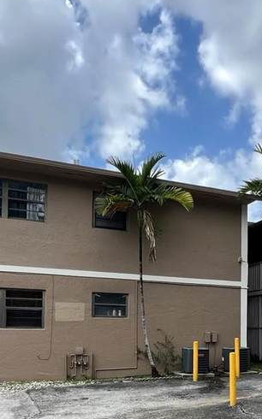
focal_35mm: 36
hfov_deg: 33.6
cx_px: 233
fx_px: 412
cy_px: 316
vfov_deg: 51.6
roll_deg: -0.5
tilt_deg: +0.6
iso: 32
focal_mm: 1.57
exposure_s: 1/612
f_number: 1.8
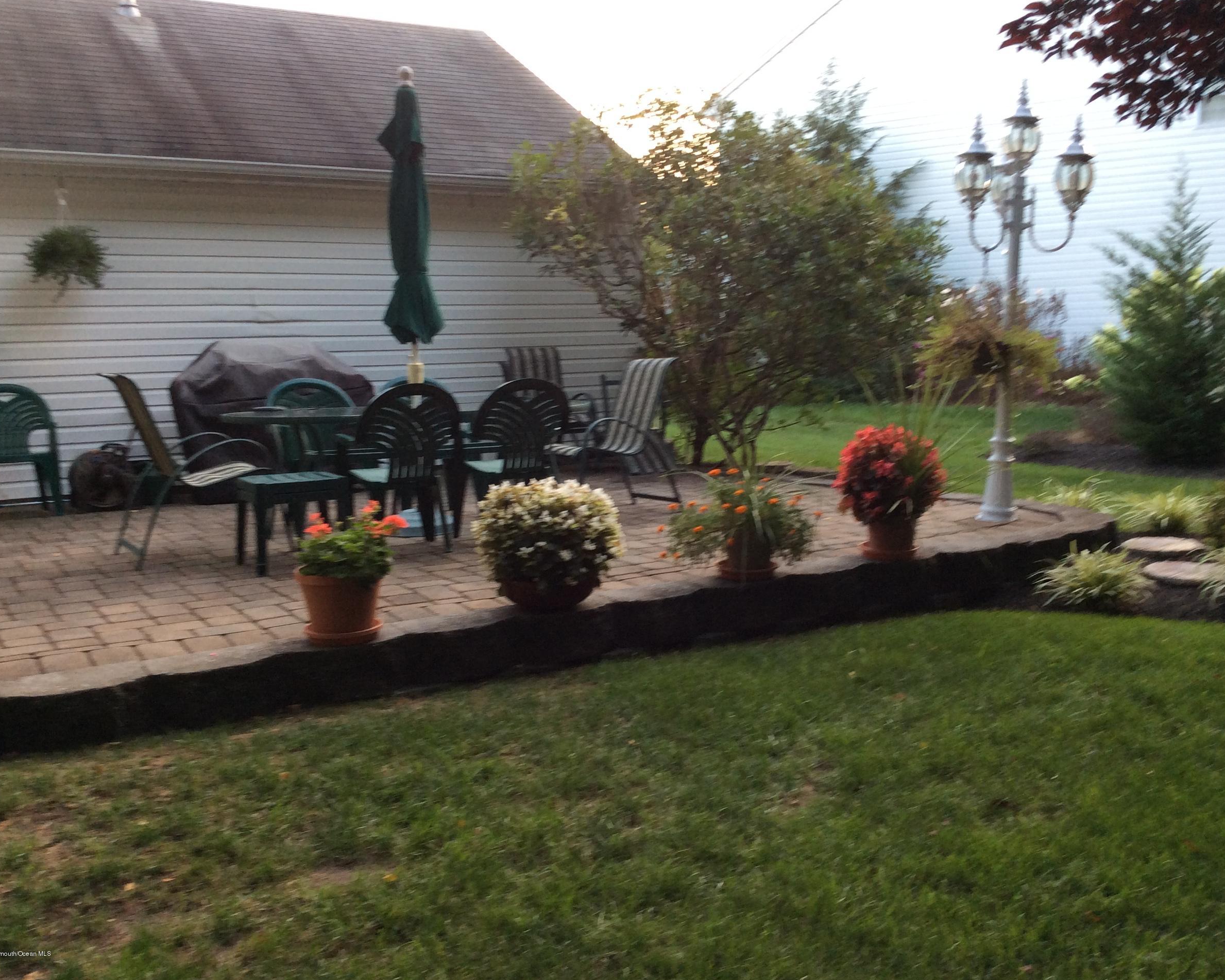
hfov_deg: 52.8
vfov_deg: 43.4
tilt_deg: -5.2
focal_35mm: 34
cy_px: 486
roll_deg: +1.4
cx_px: 631
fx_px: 1233
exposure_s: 1/24
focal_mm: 3.3
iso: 40
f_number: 2.4
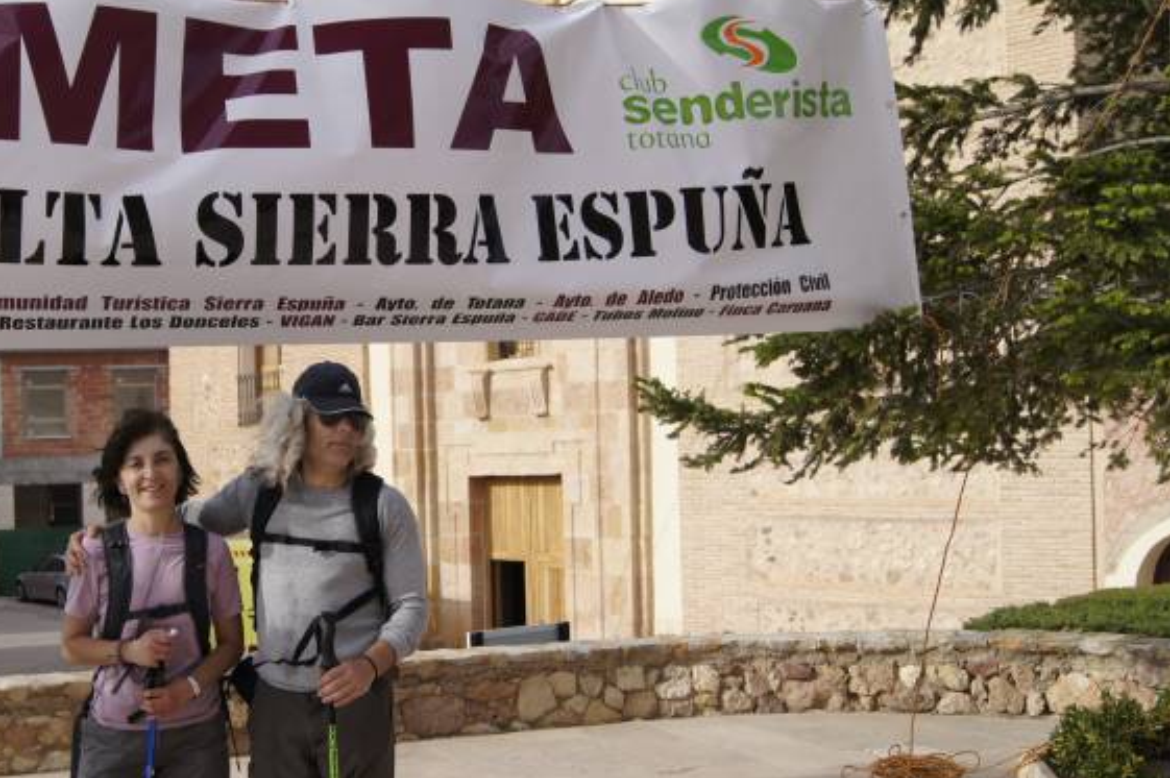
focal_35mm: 50
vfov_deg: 26.9
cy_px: 454
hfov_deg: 38.9
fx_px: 1624
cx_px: 340
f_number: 5
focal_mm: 22
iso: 200
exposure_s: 1/1000
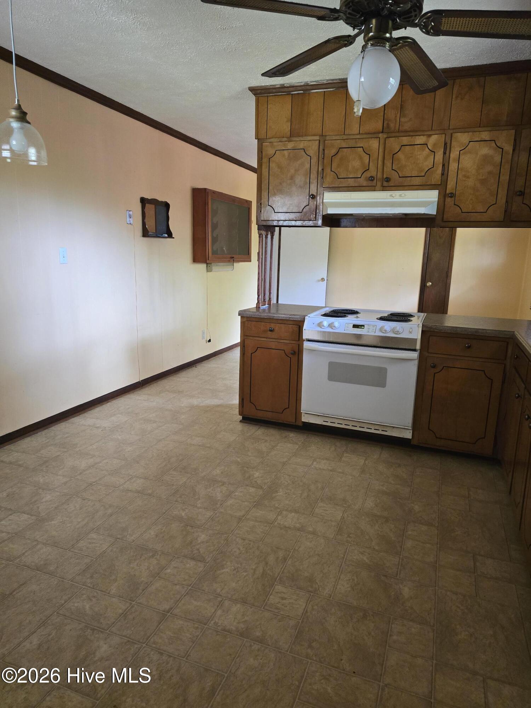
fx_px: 470
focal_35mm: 23
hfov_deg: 58.9
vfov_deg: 73.9
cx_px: 266
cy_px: 354
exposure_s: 1/120
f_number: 1.7
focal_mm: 6.3
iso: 800
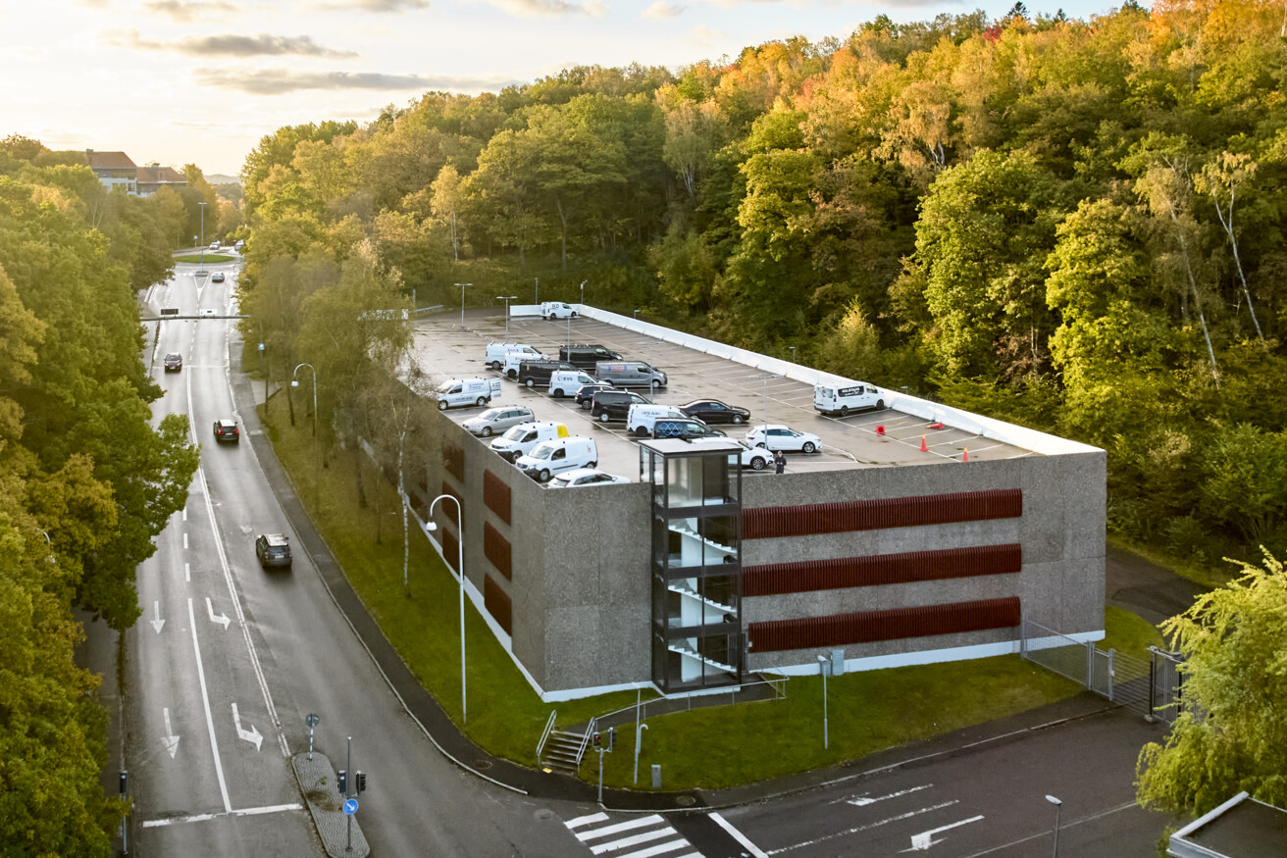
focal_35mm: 22
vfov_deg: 57.2
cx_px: 644
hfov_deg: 78.6
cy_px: 429
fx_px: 787
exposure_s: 1/640
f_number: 2.8
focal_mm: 8.38
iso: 100
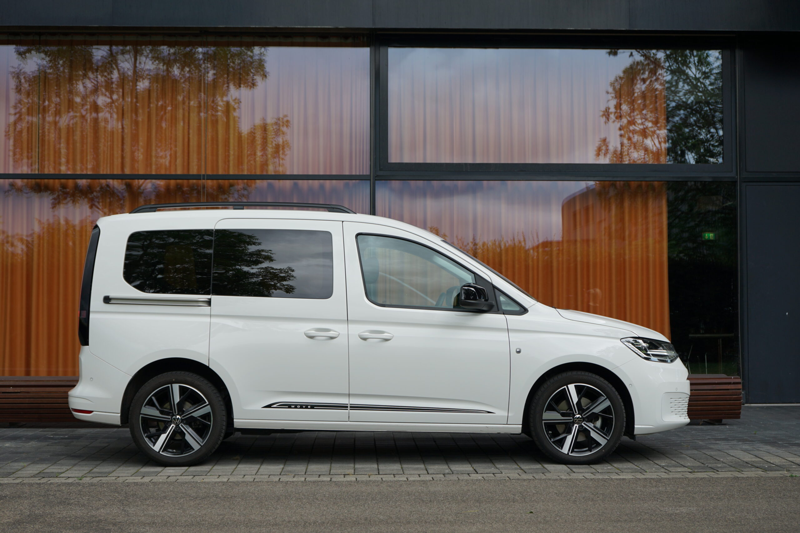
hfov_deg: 32.9
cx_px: 400
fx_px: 1356
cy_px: 266
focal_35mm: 61
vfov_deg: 22.3
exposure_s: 1/160
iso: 100
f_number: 5.6
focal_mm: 61
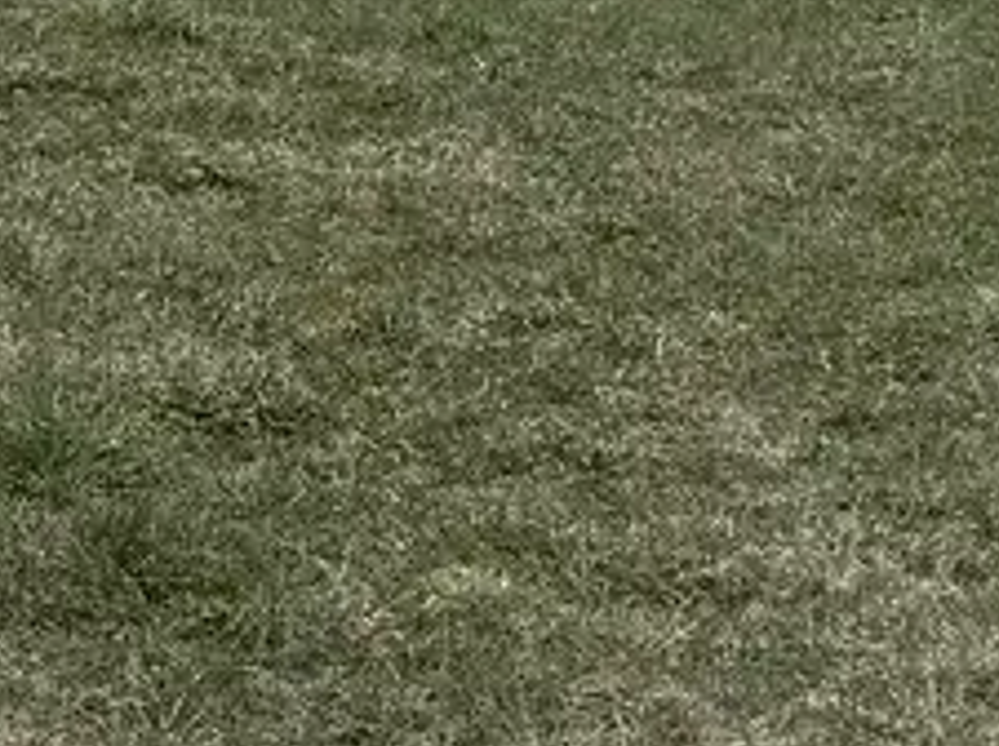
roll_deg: -0.4
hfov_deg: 10.6
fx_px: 4927
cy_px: -346
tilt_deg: -4.3
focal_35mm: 171
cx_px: -999
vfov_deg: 8.5
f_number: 1.78
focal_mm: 6.76
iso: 80
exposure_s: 1/4405
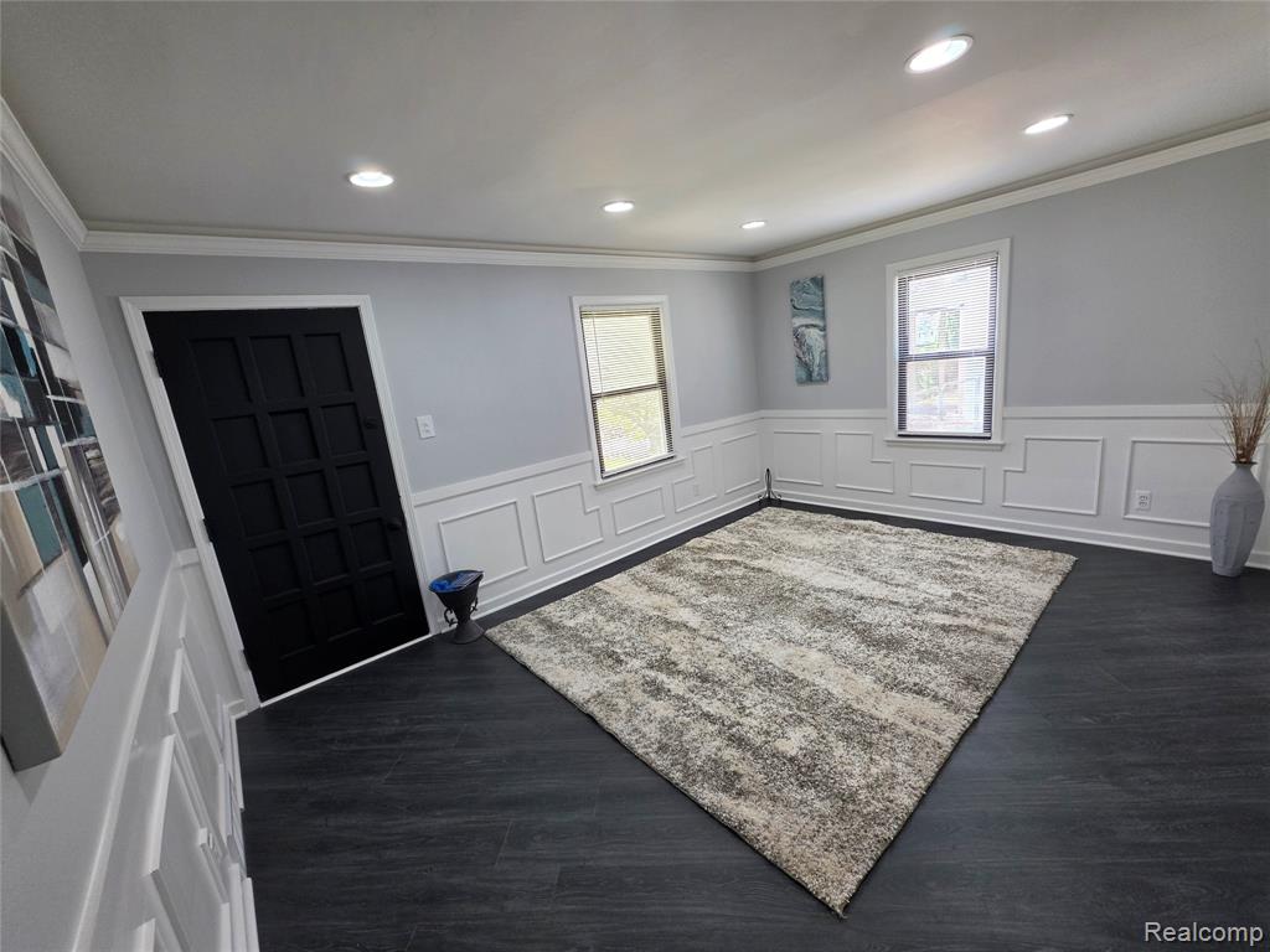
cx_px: 635
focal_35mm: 13
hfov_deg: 106.2
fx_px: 477
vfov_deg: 89.9
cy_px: 476
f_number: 1.9
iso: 80
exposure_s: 1/120
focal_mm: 2.2
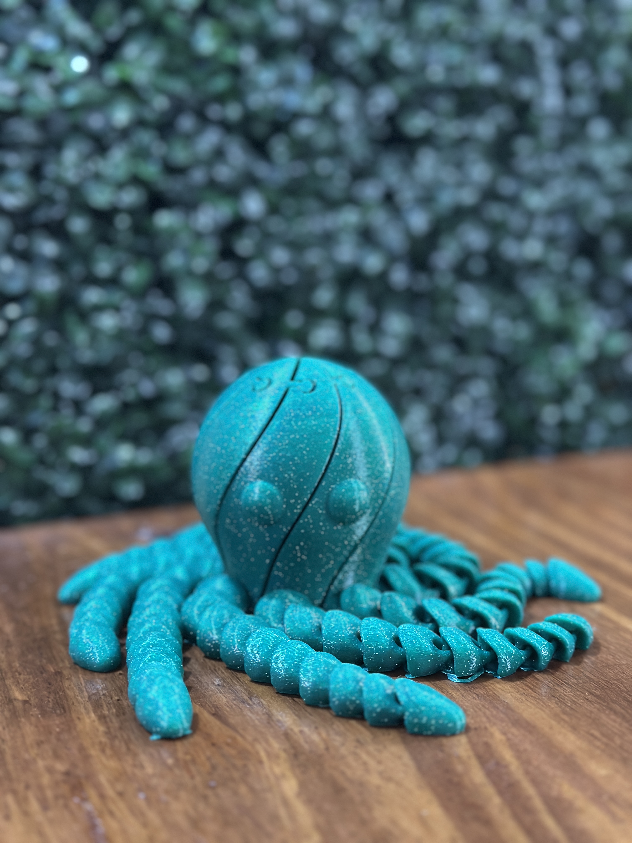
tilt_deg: -10.7
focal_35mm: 48
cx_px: 316
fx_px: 1168
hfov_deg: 30.3
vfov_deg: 39.7
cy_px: 422
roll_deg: +0.7
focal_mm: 6.86
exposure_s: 1/33
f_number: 1.78
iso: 640
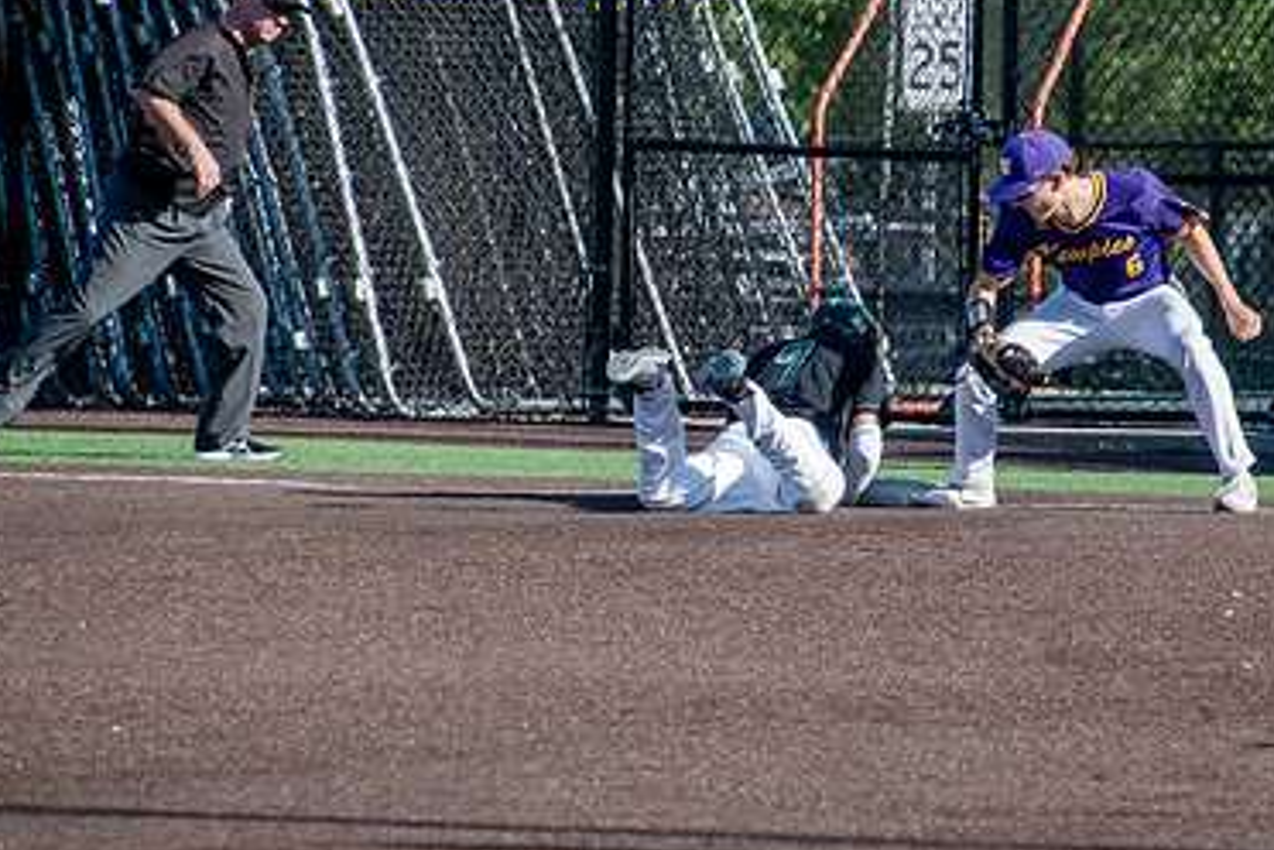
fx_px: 20701
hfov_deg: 3.5
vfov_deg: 2.4
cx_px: 805
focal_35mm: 585
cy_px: 290
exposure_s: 1/4000
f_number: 6.3
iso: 2500
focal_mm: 250
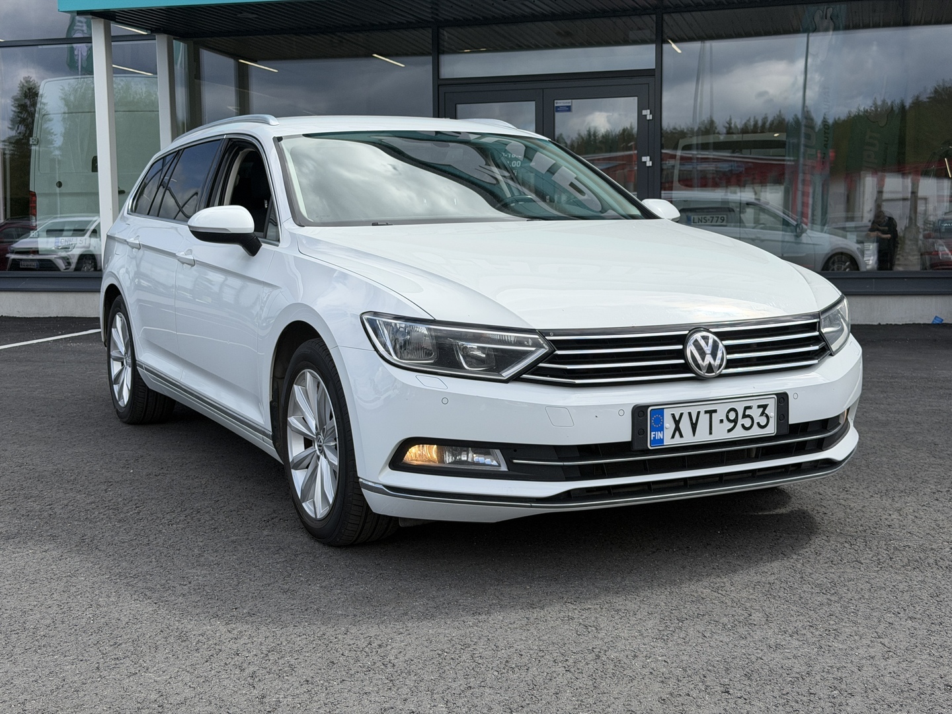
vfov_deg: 30.3
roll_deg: +0.4
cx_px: 476
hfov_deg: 39.7
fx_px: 1320
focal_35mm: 48
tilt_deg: -5.3
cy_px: 357
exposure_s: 1/3226
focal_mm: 6.76
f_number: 1.78
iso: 64
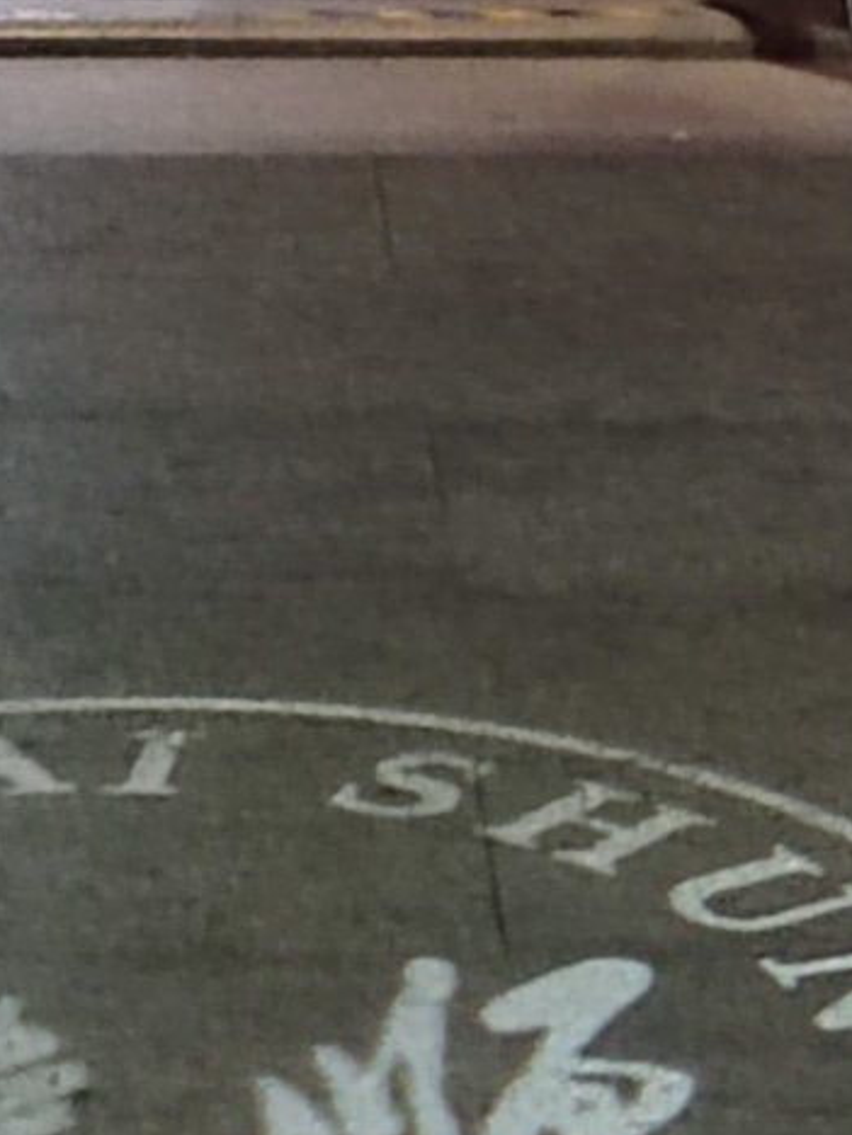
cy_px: -1173
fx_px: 10337
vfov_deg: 6.1
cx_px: 27
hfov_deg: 4.7
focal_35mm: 315
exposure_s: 1/50
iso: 638
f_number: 1.69
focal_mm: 6.72
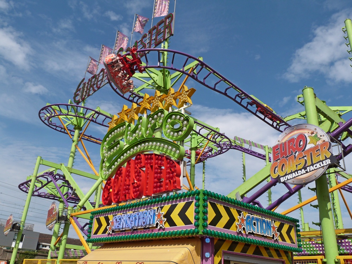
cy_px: 132
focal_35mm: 30
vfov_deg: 46.8
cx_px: 176
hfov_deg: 60.0
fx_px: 305
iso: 100
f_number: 5.6
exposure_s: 1/640
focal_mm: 5.3
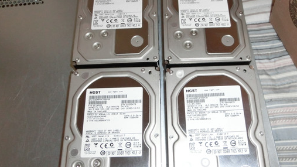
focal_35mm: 33
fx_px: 260
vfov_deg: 35.6
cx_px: 170
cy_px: 86
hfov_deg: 59.2
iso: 400
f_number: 3
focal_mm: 4.24
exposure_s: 1/60
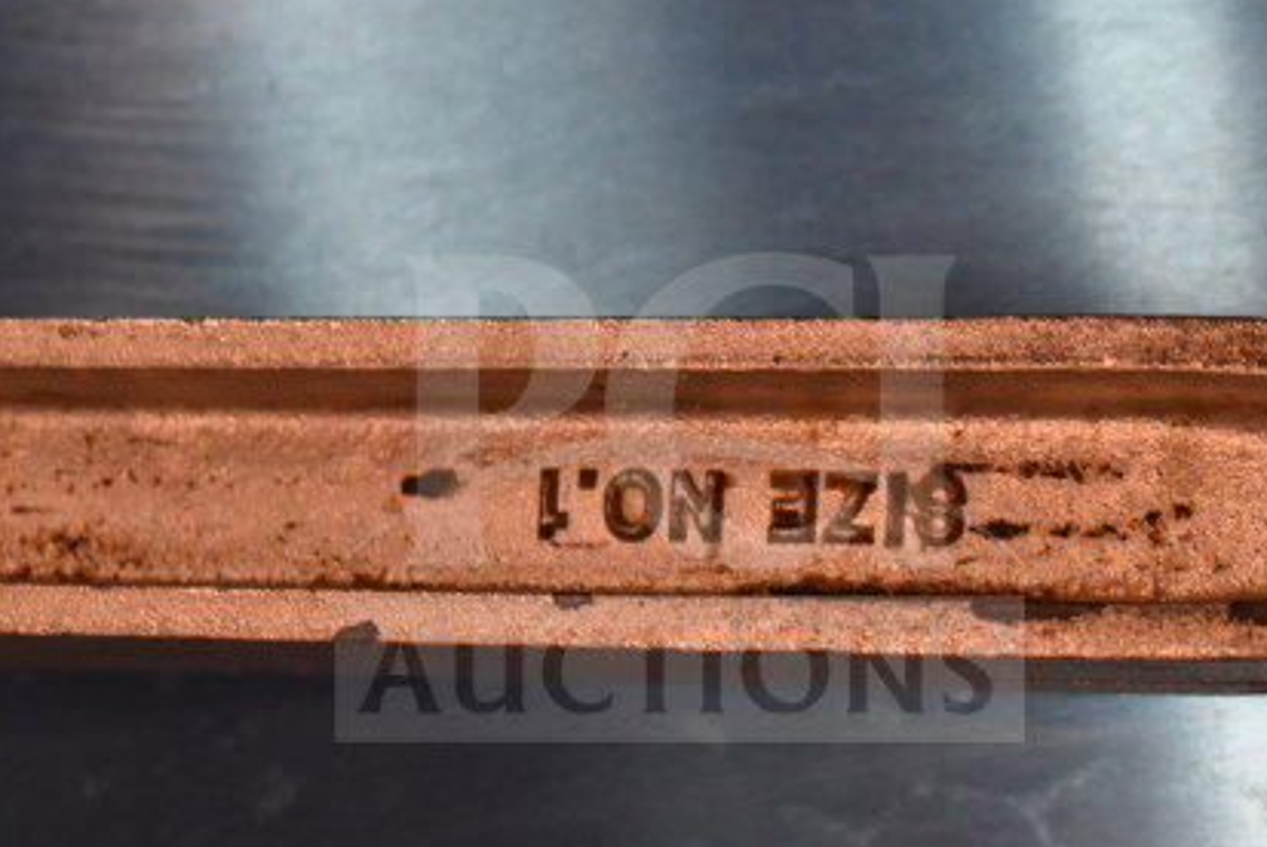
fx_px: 4287
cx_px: 678
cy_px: 499
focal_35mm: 122
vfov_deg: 11.3
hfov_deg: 16.8
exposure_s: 1/100
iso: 1800
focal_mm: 55
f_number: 5.6
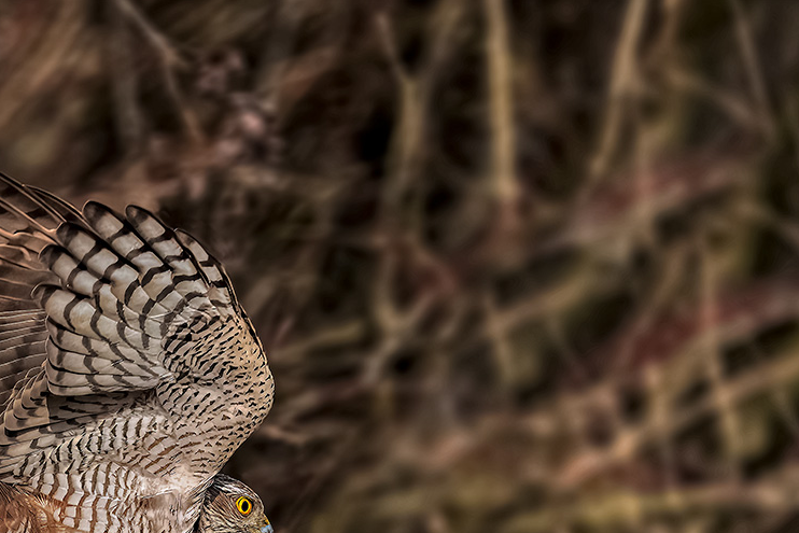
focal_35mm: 554
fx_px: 12297
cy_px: 504
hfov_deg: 3.7
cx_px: 190
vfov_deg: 2.5
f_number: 5.3
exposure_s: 1/3200
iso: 2000
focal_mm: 290
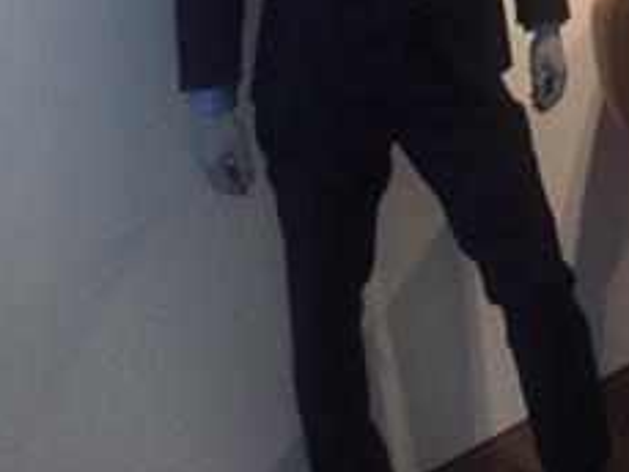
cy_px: -178
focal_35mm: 81
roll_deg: +1.1
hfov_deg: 21.8
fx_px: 1473
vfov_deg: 16.9
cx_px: 805
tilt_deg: -5.6
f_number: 2.2
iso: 200
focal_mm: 4.15
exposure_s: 1/30
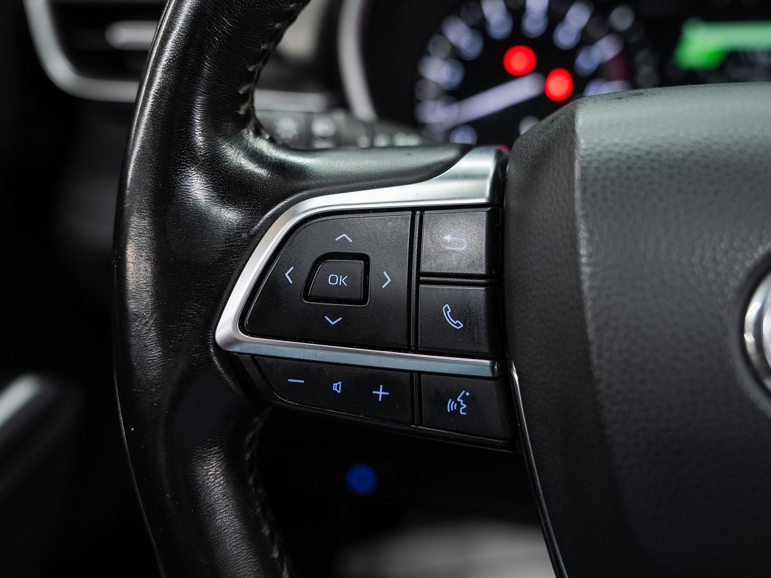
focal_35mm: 37
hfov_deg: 50.0
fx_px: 826
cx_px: 386
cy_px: 289
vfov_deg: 38.6
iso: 800
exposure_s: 1/40
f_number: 3.5
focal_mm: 34.3
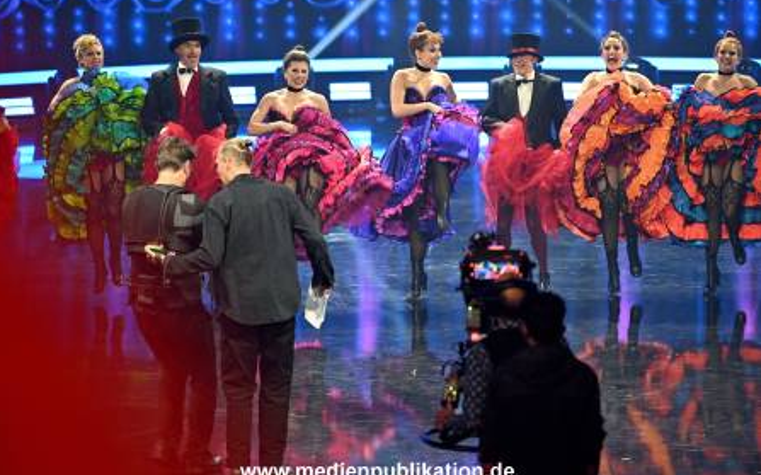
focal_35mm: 226
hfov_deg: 9.3
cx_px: 379
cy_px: 230
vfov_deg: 5.8
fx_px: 4685
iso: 3600
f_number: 4
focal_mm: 220
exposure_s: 1/125
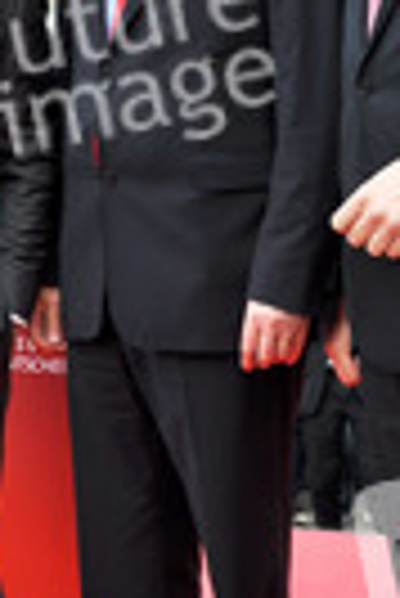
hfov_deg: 15.2
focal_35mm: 90
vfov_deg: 22.6
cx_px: 175
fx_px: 1496
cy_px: 306
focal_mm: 20
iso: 200
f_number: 7.1
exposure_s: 1/200
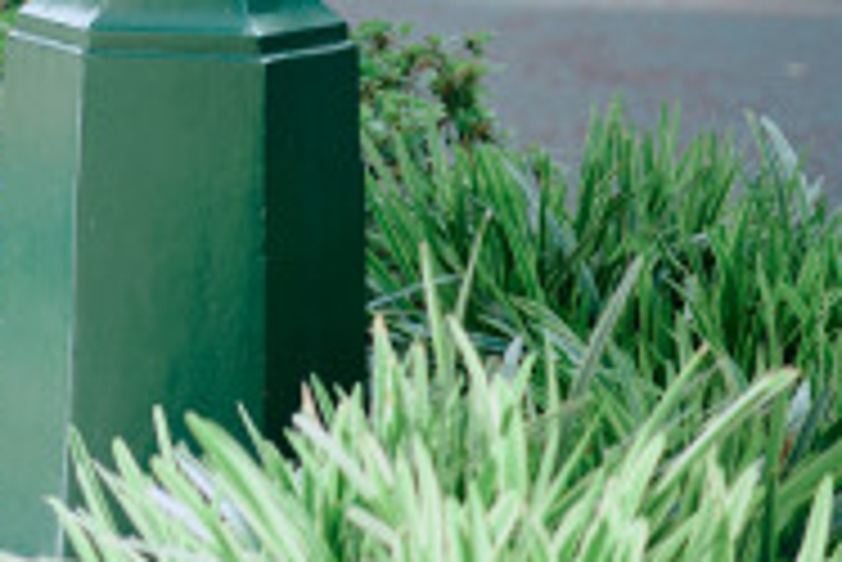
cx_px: -896
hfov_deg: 9.0
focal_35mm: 214
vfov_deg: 6.4
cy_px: -250
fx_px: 5009
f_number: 1.8
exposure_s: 1/800
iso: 100
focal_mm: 50
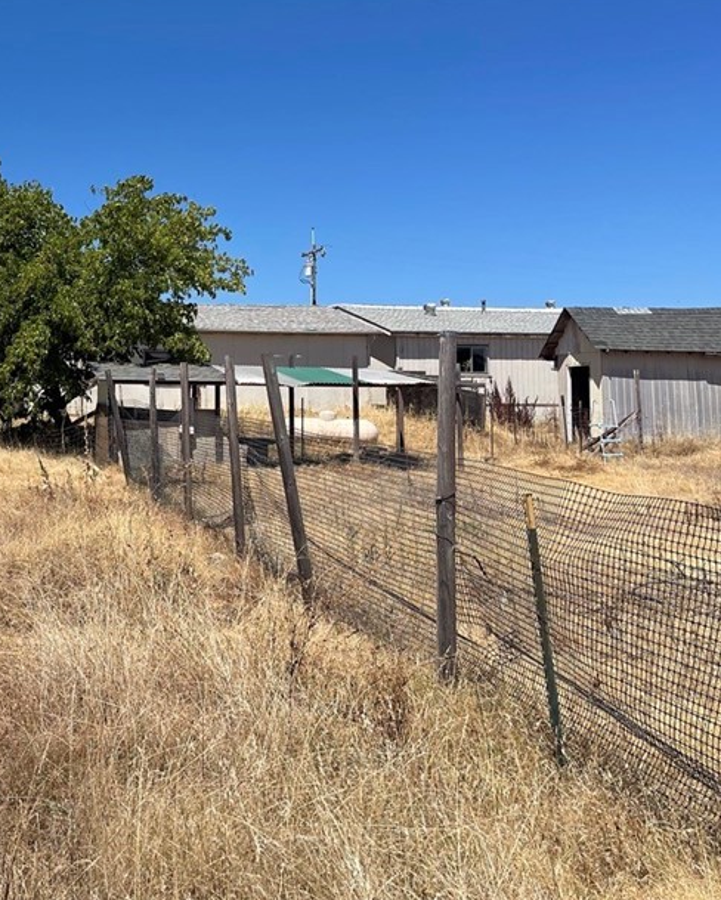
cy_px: 334
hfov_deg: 33.6
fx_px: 1093
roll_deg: +0.9
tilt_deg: +5.5
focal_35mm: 41
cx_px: 13
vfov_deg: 44.4
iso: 32
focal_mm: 5.1
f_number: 1.6
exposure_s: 1/4525
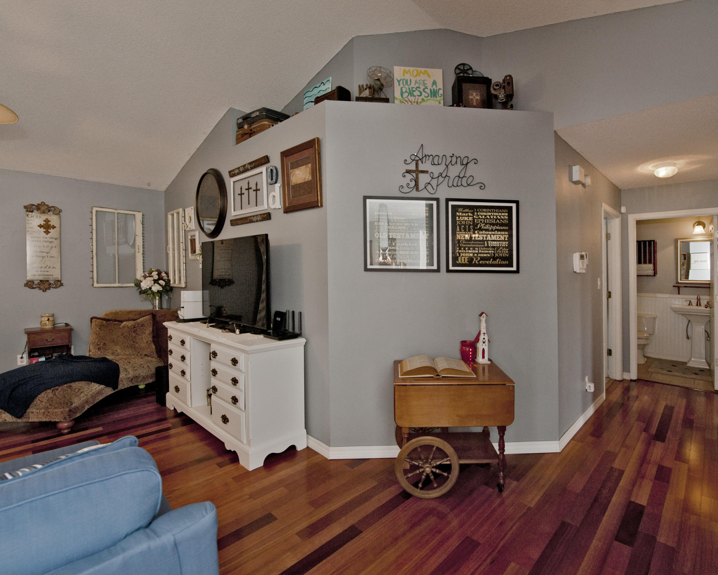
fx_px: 340
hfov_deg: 92.5
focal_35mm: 16
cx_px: 411
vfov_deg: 80.4
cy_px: 285
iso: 500
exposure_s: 1/160
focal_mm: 14
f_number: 6.3
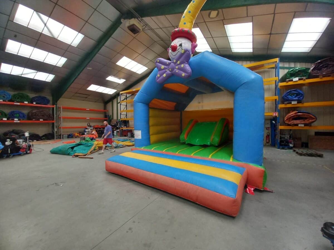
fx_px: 125
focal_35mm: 13
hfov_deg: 106.2
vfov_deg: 89.9
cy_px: 125
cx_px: 167
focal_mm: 1.13
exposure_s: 1/100
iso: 125
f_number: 2.2
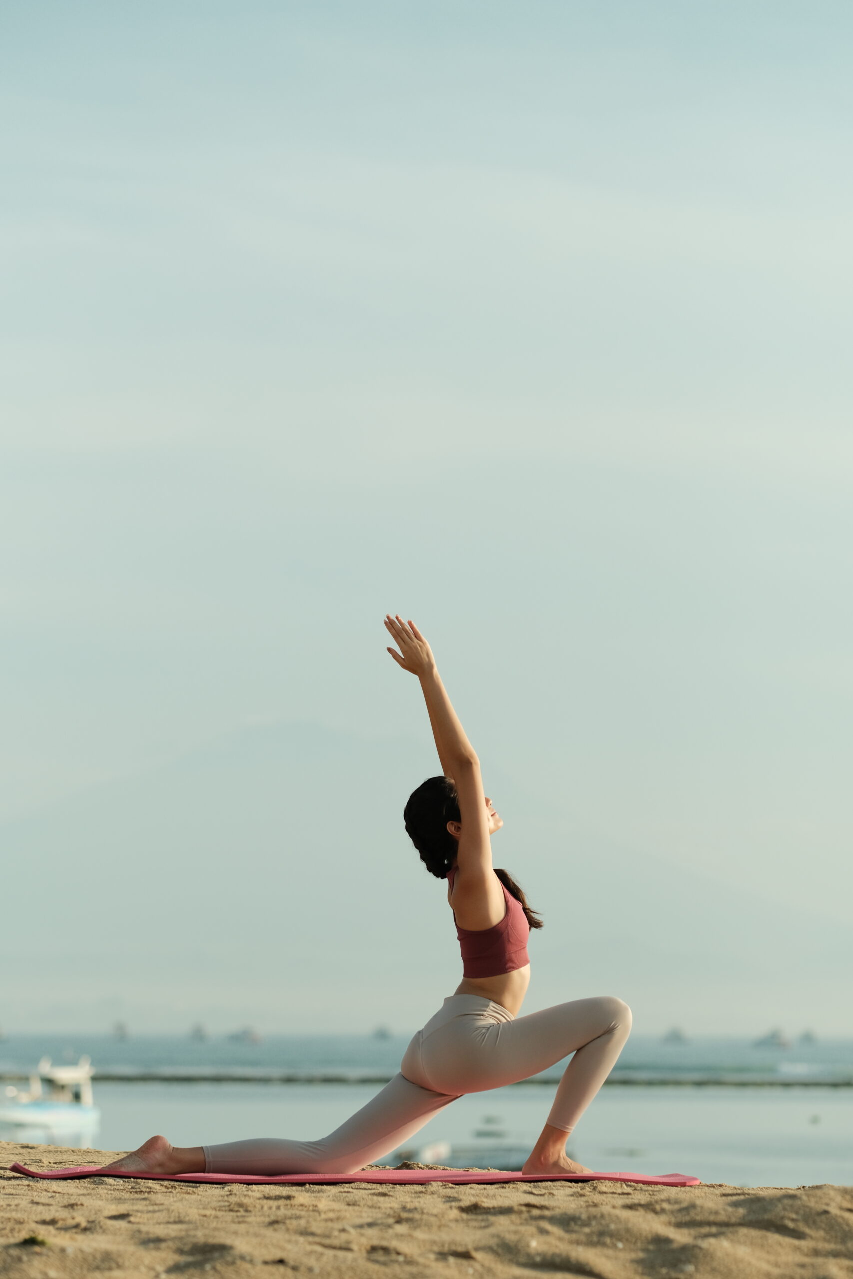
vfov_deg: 15.2
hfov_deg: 10.2
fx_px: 4797
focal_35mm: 135
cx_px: 426
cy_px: 640
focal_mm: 90
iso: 320
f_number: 2.5
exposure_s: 1/5800
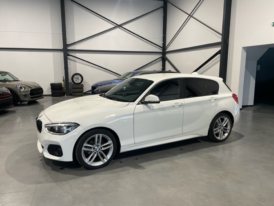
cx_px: 137
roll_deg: -0.1
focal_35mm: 27
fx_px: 214
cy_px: 103
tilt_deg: -10.0
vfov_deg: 51.4
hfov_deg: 65.3
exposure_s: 1/100
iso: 125
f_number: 1.6
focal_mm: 4.2
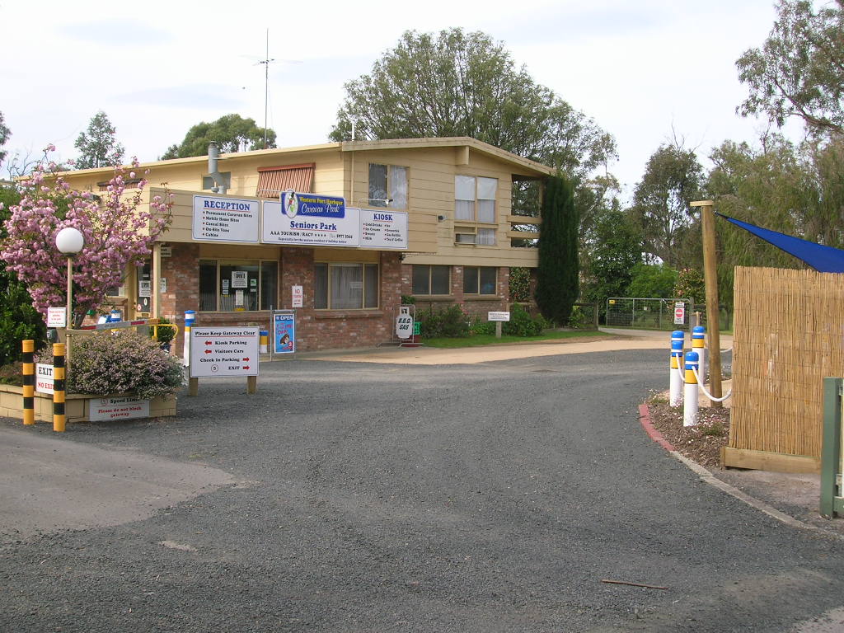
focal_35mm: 42
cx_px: 422
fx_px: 1024
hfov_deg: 44.8
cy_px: 316
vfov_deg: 34.3
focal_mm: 7
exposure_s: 1/136
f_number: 5.2
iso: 50
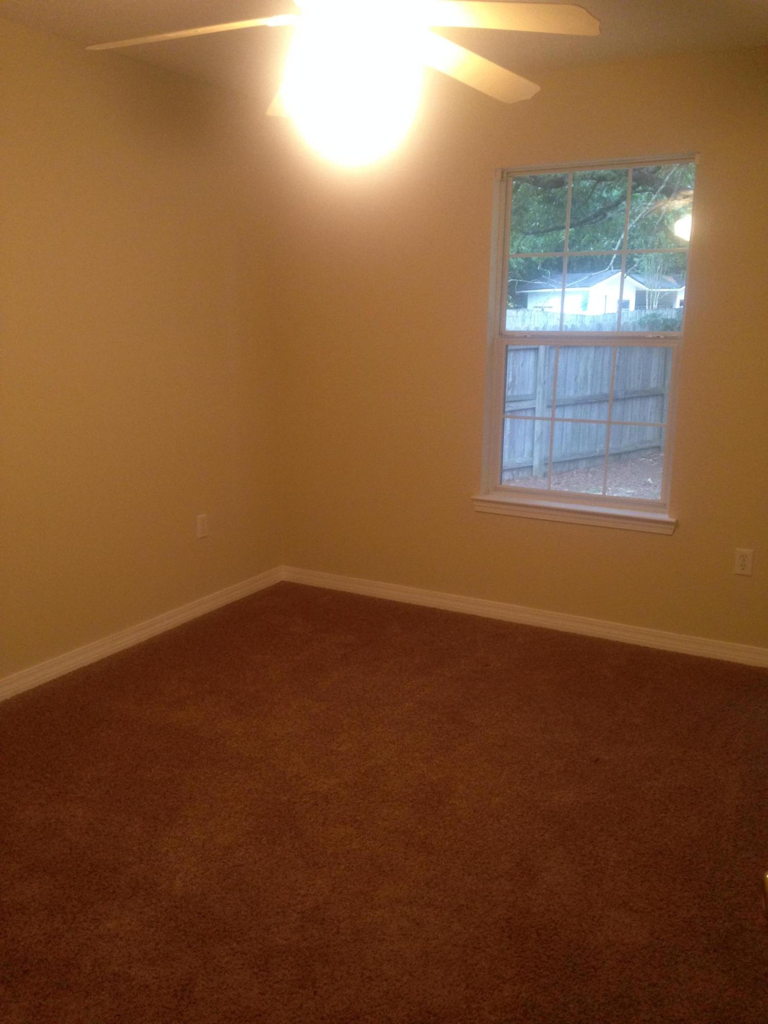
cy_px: 512
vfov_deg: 55.4
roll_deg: +0.3
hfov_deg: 42.9
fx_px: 976
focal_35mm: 33
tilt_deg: -13.1
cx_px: 384
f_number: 2.4
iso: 200
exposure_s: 1/20
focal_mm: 4.12
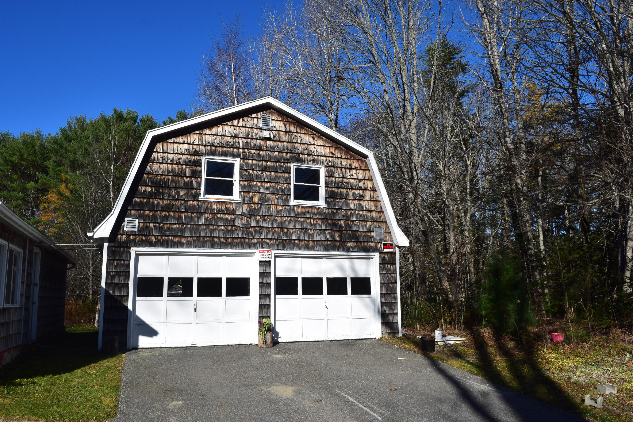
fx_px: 475
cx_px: 316
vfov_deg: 47.9
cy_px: 211
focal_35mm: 27
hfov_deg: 67.4
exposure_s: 1/640
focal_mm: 18
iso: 200
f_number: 11
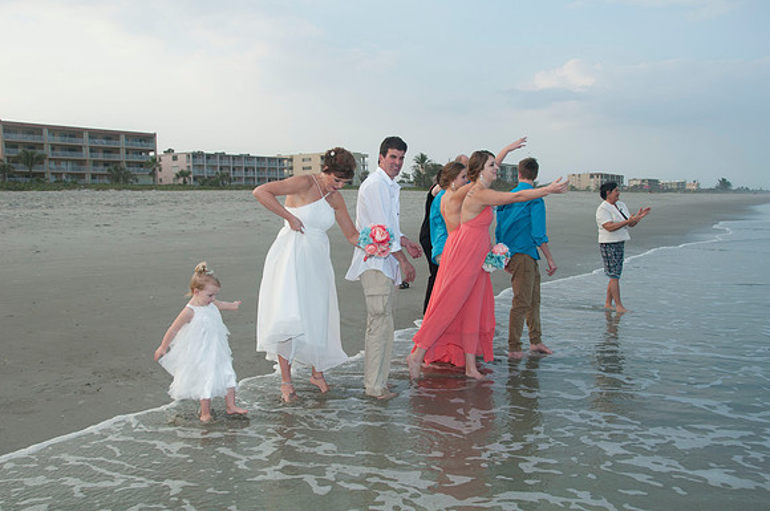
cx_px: 385
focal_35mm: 33
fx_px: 705
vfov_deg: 39.9
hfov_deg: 57.3
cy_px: 256
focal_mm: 22
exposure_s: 1/250
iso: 100
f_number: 7.1
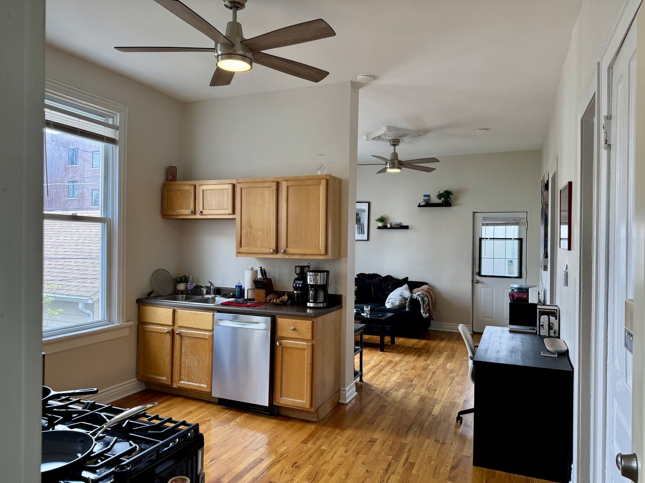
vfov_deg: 56.8
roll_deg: -0.9
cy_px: 242
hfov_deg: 71.6
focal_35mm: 24
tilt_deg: -1.1
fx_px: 447
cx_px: 322
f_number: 1.78
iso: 100
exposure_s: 1/135
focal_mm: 6.76
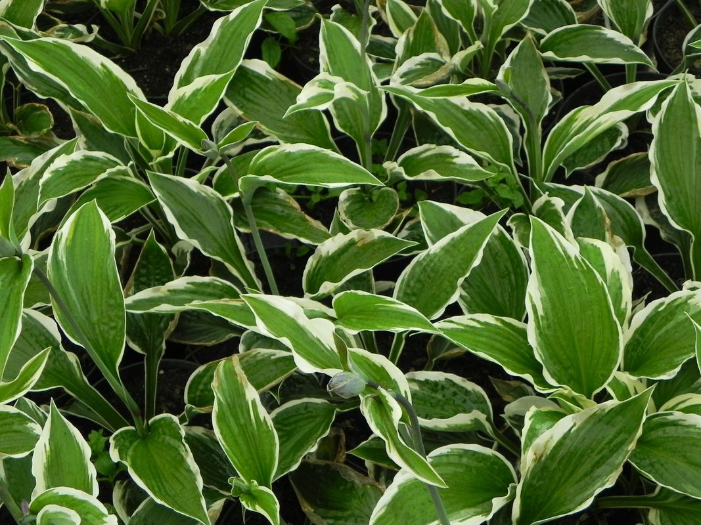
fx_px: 1336
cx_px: 350
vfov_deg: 22.2
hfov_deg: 29.4
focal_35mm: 66
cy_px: 262
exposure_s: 1/100
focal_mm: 11.8
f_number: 4
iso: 160
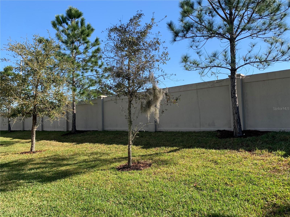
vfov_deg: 53.1
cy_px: 108
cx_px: 145
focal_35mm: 26
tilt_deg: +2.4
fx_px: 218
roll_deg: +1.5
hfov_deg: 67.3
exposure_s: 1/1163
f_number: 1.8
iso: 25
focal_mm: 4.25
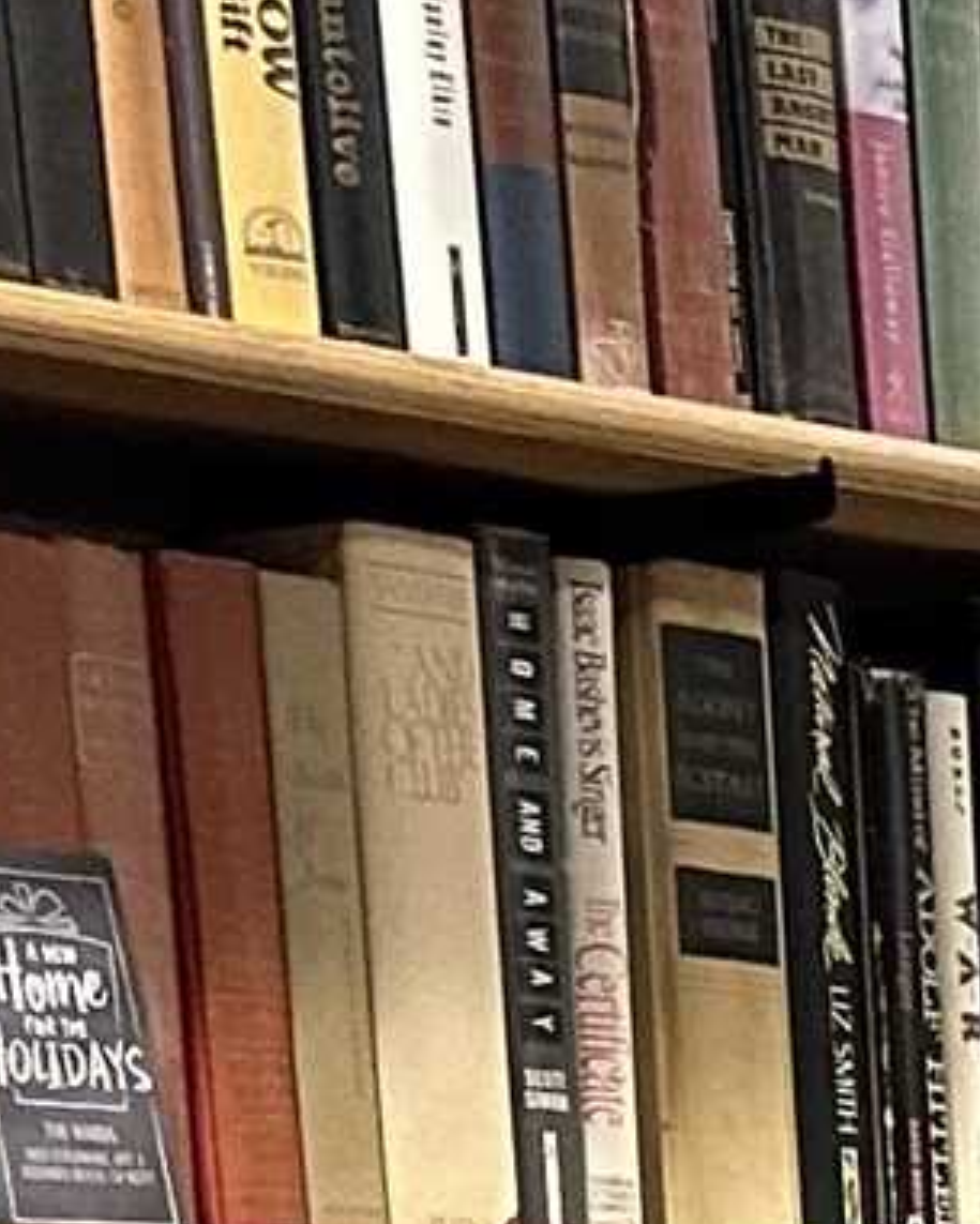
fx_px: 6850
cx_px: 3300
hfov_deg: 7.0
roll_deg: +0.9
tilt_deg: -10.9
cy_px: 2914
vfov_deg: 9.2
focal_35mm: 189
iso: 400
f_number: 1.78
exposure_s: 1/60
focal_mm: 6.86
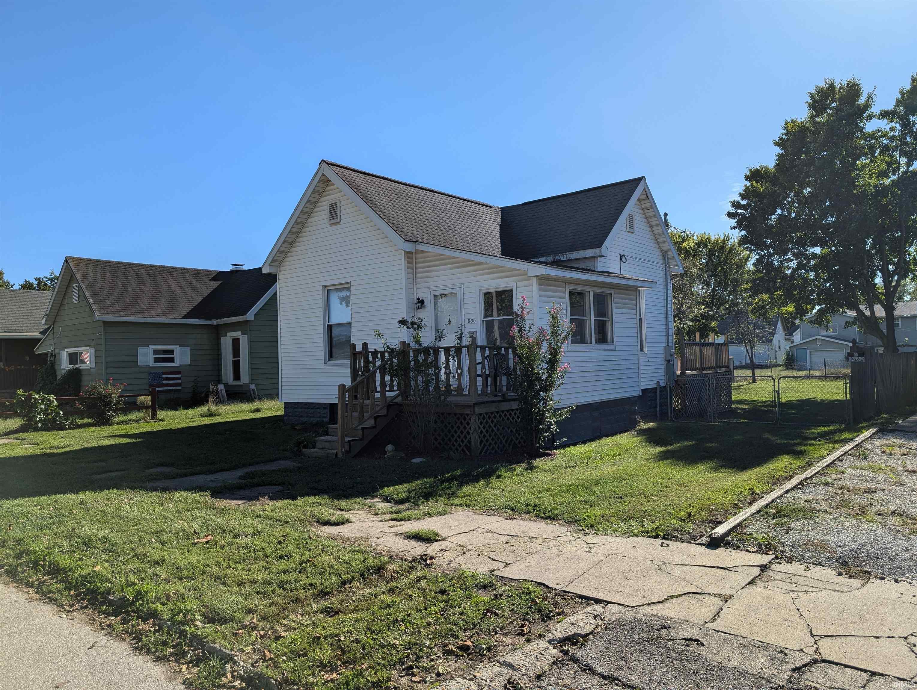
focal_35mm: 24
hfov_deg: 71.5
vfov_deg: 56.9
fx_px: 637
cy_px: 345
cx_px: 458
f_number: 1.68
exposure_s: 1/1134
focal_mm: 6.9
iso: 20
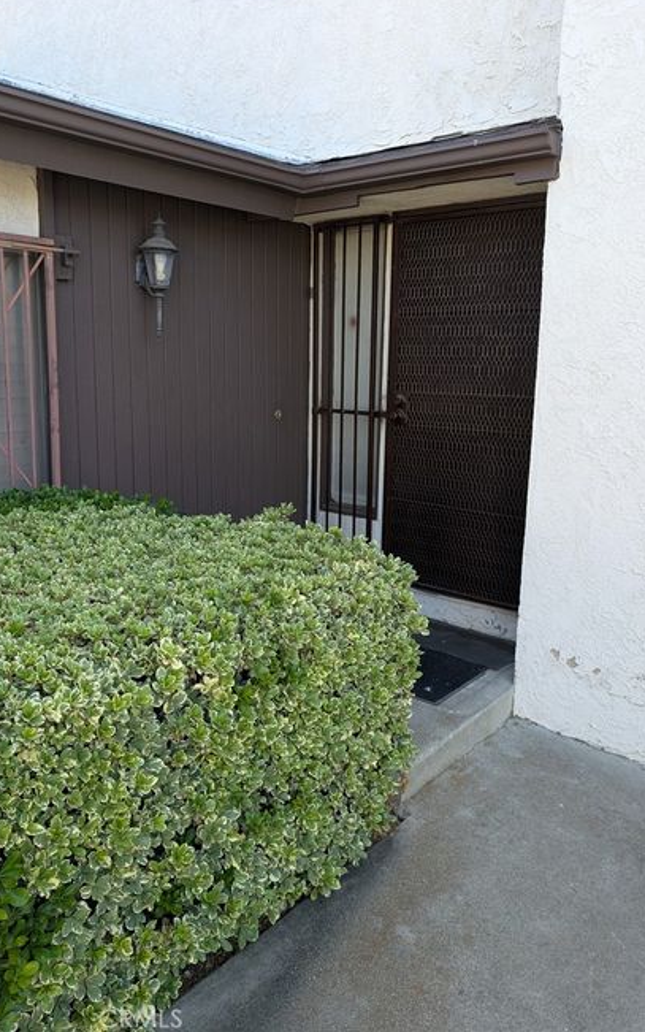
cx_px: 312
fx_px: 731
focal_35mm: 26
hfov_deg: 47.6
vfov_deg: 70.4
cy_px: 507
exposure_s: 1/173
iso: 34
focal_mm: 6.9
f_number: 1.68
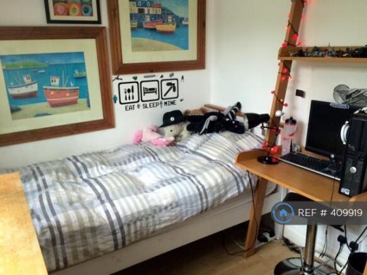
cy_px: 138
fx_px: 307
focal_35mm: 29
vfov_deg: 48.2
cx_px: 184
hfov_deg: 61.7
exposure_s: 1/30
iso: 80
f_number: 2.2
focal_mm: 4.15
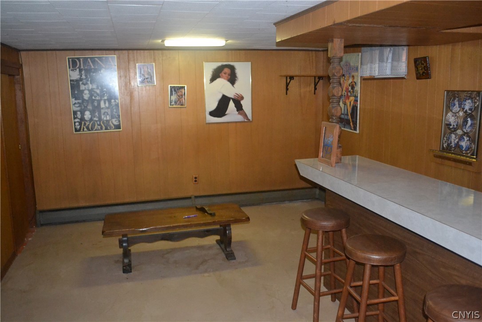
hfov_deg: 61.9
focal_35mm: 30
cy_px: 161
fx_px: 402
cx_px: 241
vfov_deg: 43.6
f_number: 3.8
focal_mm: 20
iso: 3200
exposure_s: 1/60
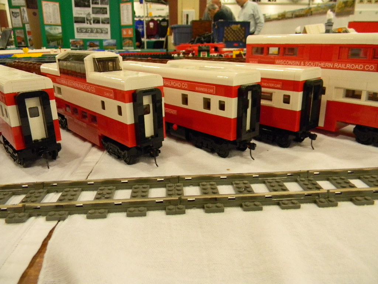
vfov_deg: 49.7
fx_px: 306
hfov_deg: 63.4
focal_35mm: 28
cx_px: 189
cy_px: 142
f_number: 3.5
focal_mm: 5
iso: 400
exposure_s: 1/31.4
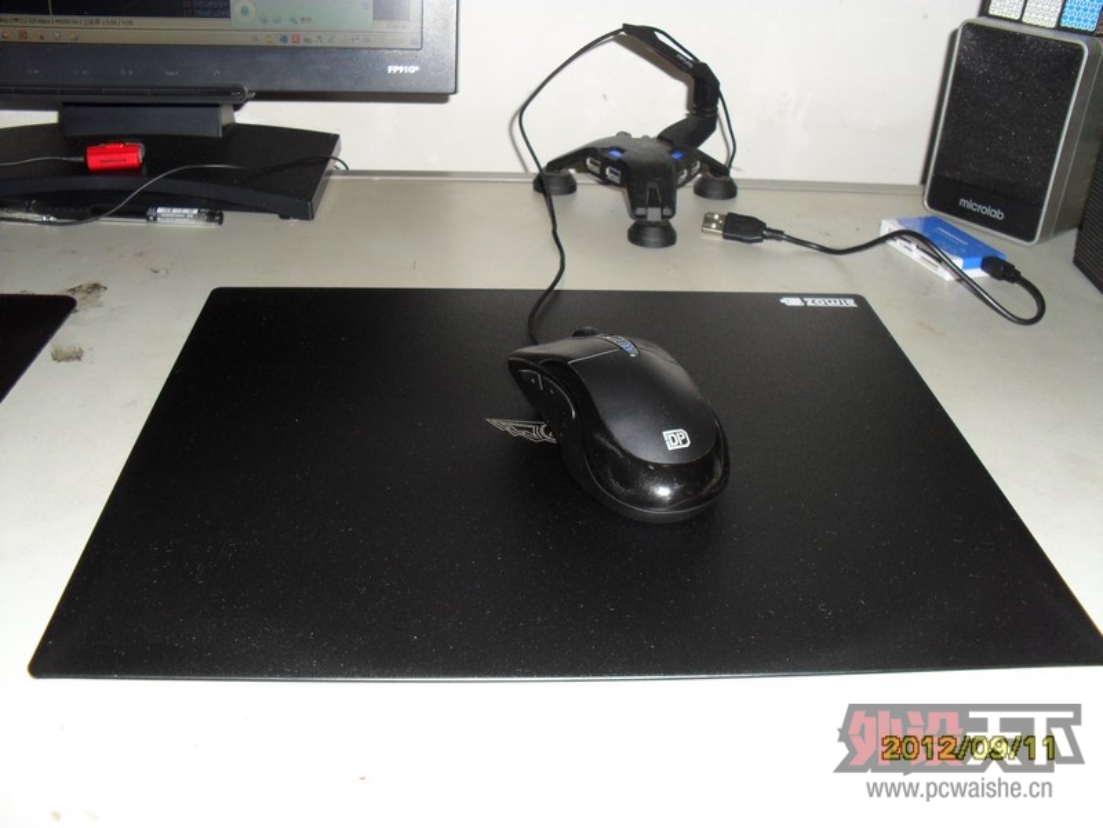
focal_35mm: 35
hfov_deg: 52.6
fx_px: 1115
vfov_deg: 40.7
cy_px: 414
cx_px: 552
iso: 200
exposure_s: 1/45
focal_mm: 6.3
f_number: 3.2
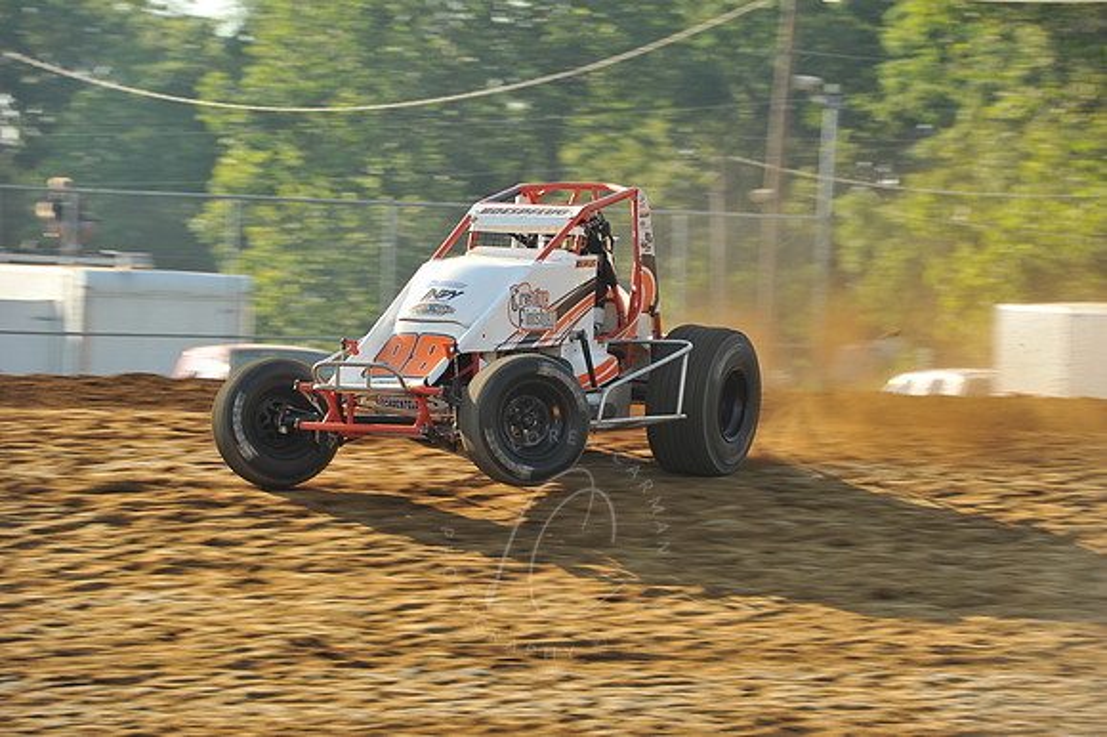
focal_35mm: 200
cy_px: 368
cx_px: 554
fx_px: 6146
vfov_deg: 6.9
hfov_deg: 10.3
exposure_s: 1/320
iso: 400
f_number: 9
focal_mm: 200
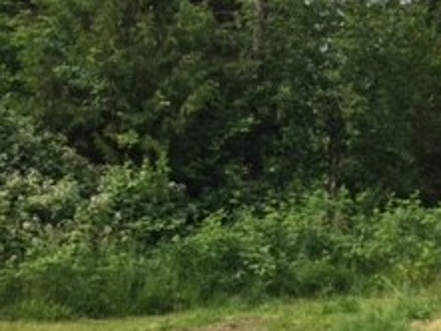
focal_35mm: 84
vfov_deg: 17.4
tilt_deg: +8.1
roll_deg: -1.1
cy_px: 62
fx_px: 1071
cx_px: 541
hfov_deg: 21.5
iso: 32
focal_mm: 4.15
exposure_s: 1/898
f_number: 2.2
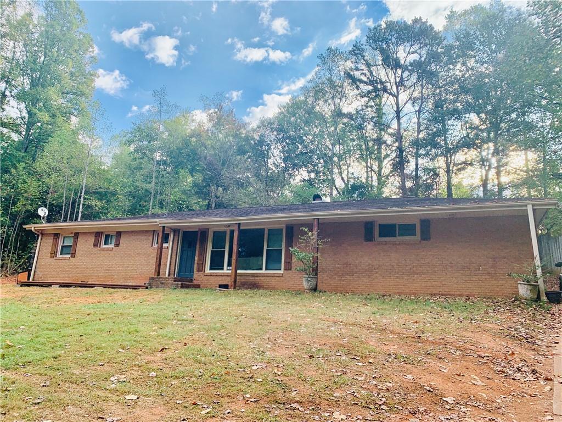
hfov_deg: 67.3
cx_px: 281
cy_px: 211
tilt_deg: +14.1
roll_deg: -3.1
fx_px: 422
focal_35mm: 26
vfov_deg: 53.1
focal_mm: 4.25
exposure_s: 1/1001
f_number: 1.8
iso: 25
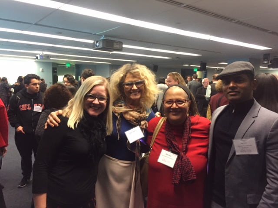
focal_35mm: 29
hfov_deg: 61.7
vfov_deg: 48.2
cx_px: 139
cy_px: 104
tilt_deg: -5.2
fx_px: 233
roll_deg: -0.1
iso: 320
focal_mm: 4.15
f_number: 2.2
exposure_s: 1/15
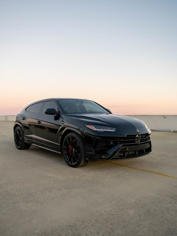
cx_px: 87
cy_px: 118
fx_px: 211
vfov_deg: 58.3
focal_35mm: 31
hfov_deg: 45.5
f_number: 4.5
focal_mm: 18
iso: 400
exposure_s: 1/80
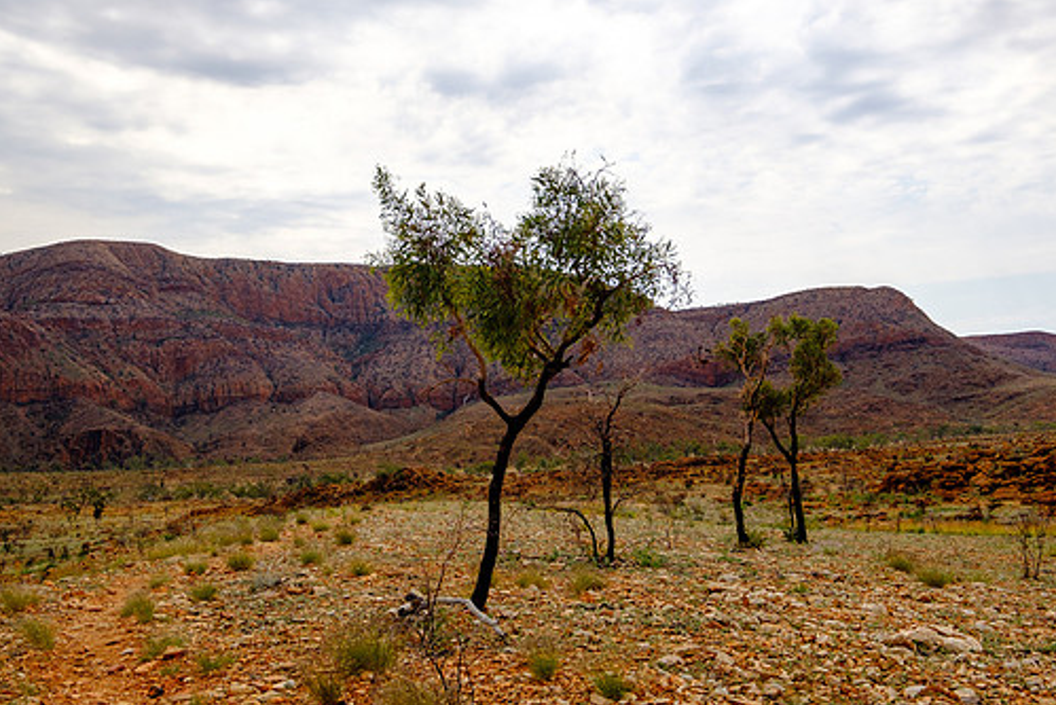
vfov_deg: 36.8
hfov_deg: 53.1
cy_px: 405
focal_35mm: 36
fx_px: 1056
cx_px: 559
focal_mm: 20.9
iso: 200
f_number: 5.6
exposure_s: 1/600
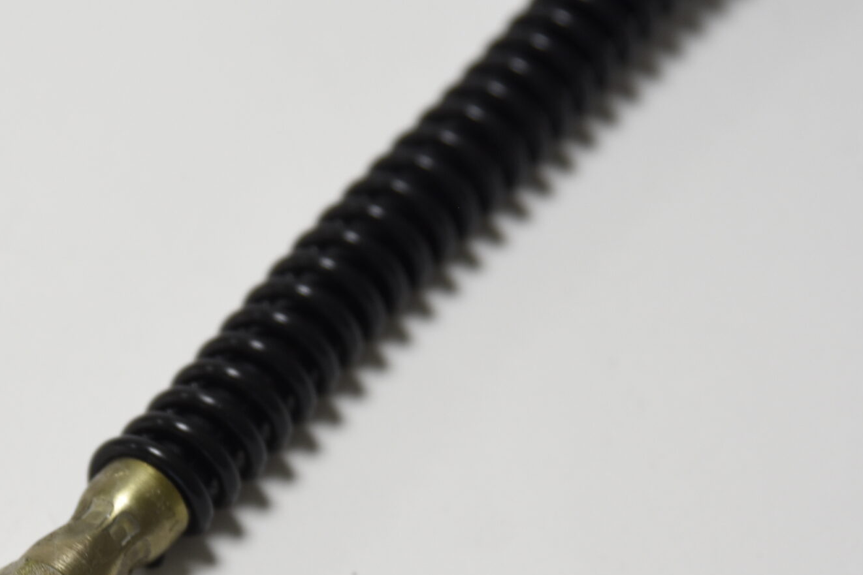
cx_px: 88
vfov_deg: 7.2
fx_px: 4530
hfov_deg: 10.8
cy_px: 552
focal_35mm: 189
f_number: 2.8
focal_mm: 65
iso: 320
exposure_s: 1/100
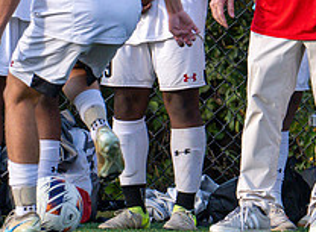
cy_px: 20
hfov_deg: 1.0
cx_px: 270
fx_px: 17742
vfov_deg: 0.8
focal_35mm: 1957
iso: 1250
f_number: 4.5
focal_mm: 400
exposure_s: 1/2500
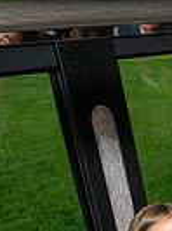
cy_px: 277
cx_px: 471
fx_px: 672
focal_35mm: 101
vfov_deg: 18.5
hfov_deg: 11.0
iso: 400
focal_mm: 24
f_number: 7.1
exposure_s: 1/100
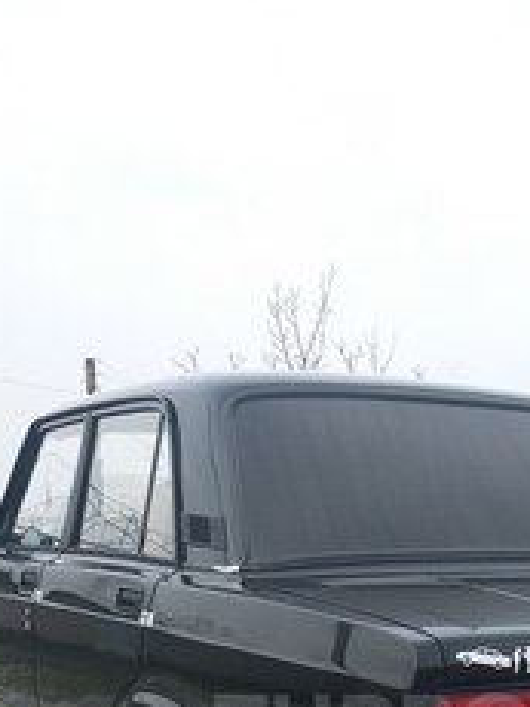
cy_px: 728
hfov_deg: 24.7
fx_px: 1185
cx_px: 450
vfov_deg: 30.6
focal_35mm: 58
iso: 40
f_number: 1.9
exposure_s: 1/409
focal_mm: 3.7
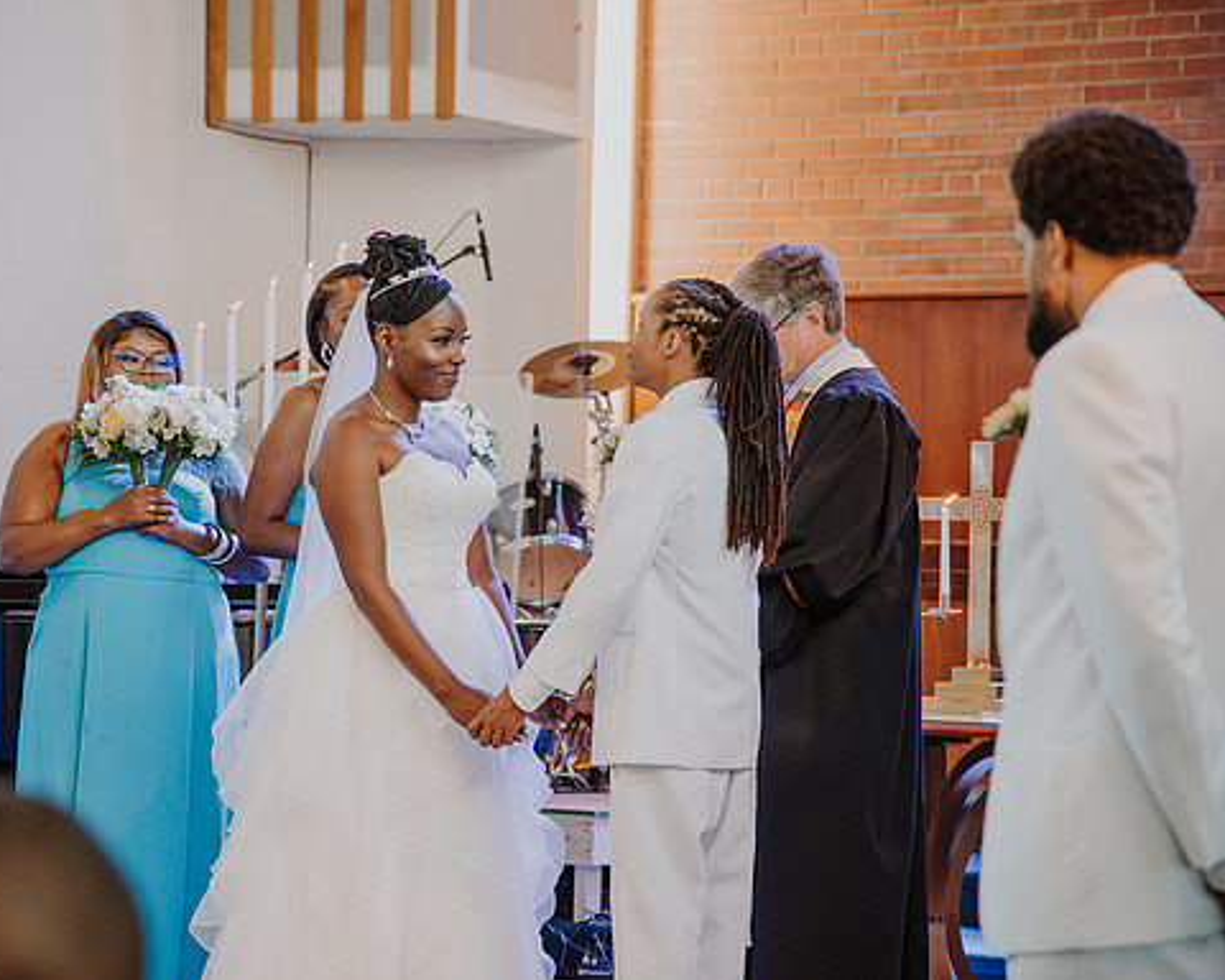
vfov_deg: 11.4
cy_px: 489
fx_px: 4931
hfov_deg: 14.2
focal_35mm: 136
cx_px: 498
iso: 1100
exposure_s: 1/125
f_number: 4
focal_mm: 120
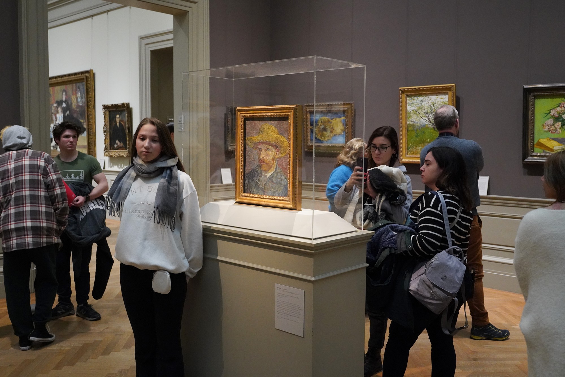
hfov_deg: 57.2
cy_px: 188
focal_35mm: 33
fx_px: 518
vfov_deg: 40.0
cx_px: 282
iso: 8000
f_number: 5
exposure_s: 1/100
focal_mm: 33
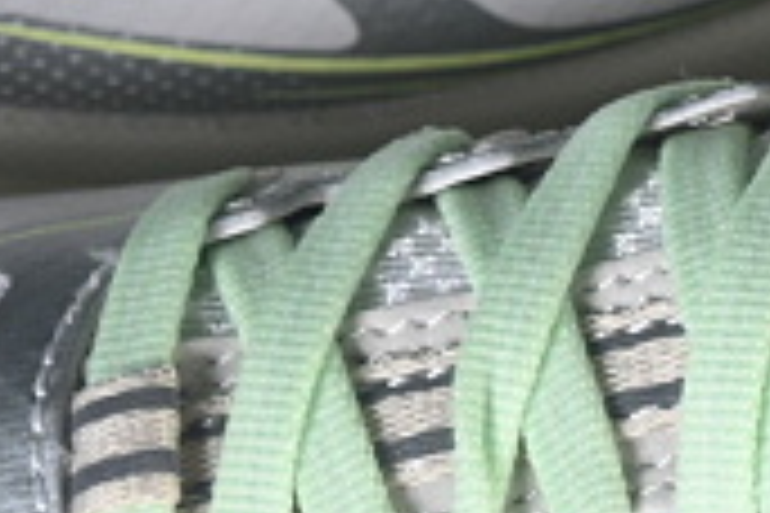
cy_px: 216
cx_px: 1144
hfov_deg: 4.3
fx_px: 10159
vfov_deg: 2.9
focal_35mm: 475
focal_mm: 50
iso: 160
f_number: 7.1
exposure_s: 1/80
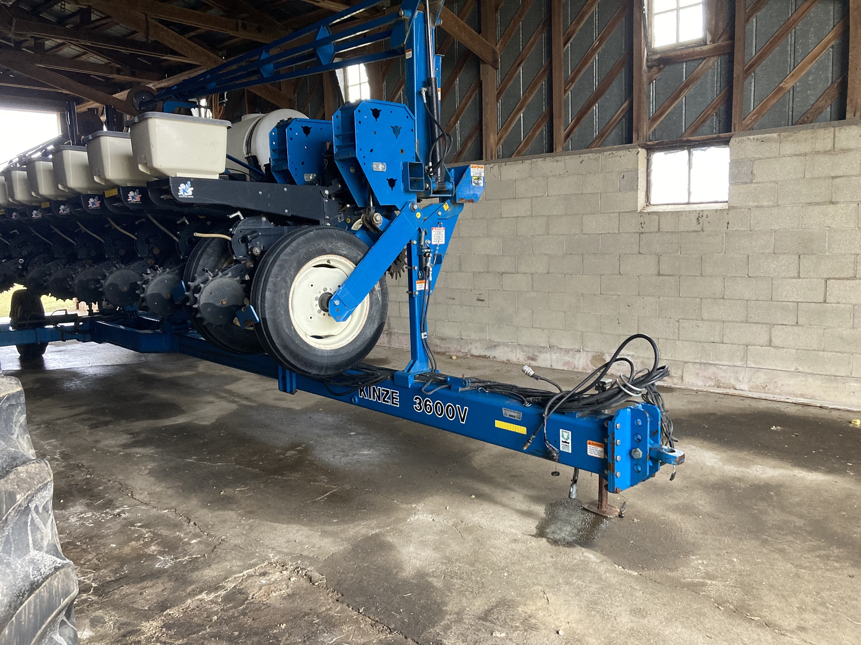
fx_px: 696
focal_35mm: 28
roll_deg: +0.7
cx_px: 430
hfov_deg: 63.4
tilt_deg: -6.7
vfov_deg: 49.7
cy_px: 322
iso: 320
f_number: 1.8
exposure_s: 1/60
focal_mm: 3.99
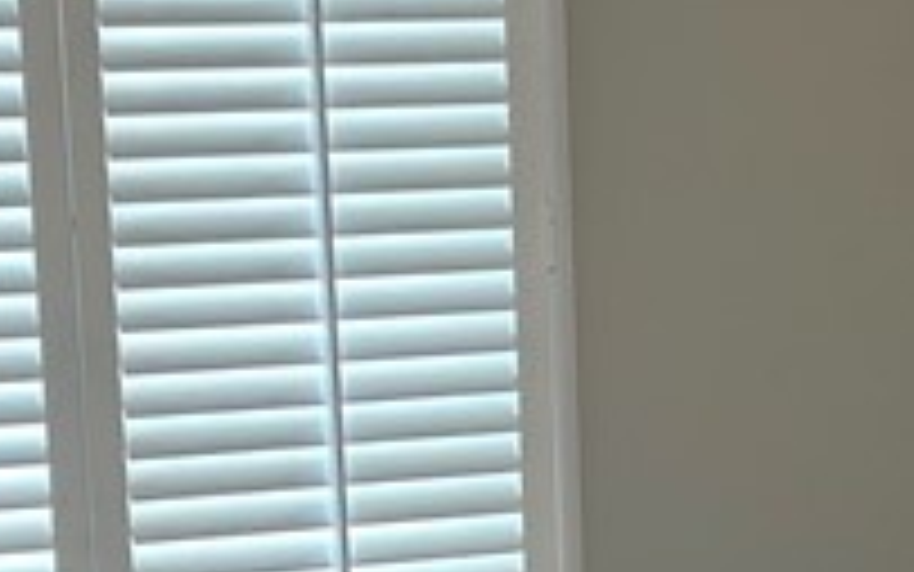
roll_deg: +2.1
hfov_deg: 15.0
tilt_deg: -11.5
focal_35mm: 139
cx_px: 576
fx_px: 3463
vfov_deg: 9.3
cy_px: 766
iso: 80
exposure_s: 1/60
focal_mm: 5.7
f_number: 1.5
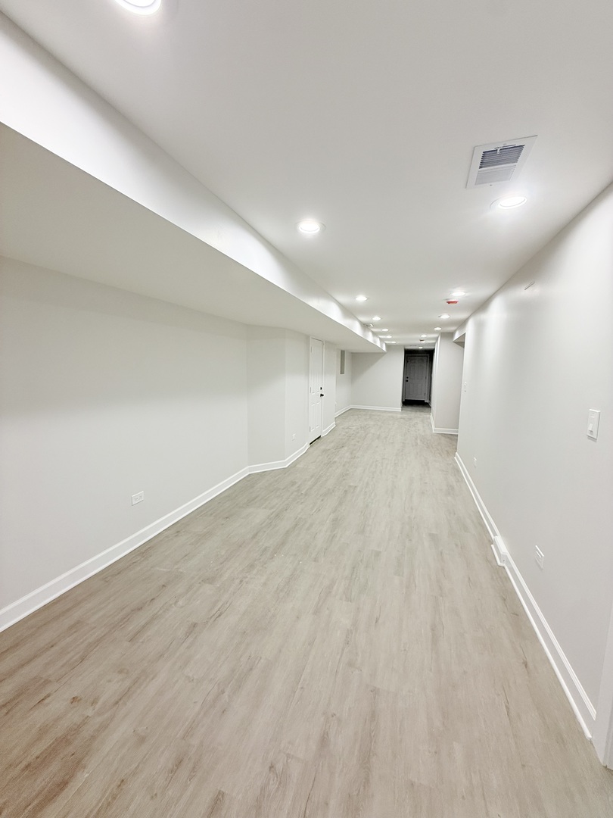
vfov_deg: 102.1
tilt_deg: -7.5
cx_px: 306
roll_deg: -0.8
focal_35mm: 14
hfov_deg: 85.7
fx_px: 331
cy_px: 409
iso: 64
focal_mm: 2.22
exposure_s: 1/40
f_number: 2.2
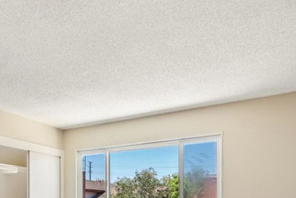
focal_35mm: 39
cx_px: 71
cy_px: 210
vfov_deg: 31.0
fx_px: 321
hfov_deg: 47.5
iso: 400
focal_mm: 10
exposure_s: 1/10
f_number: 8
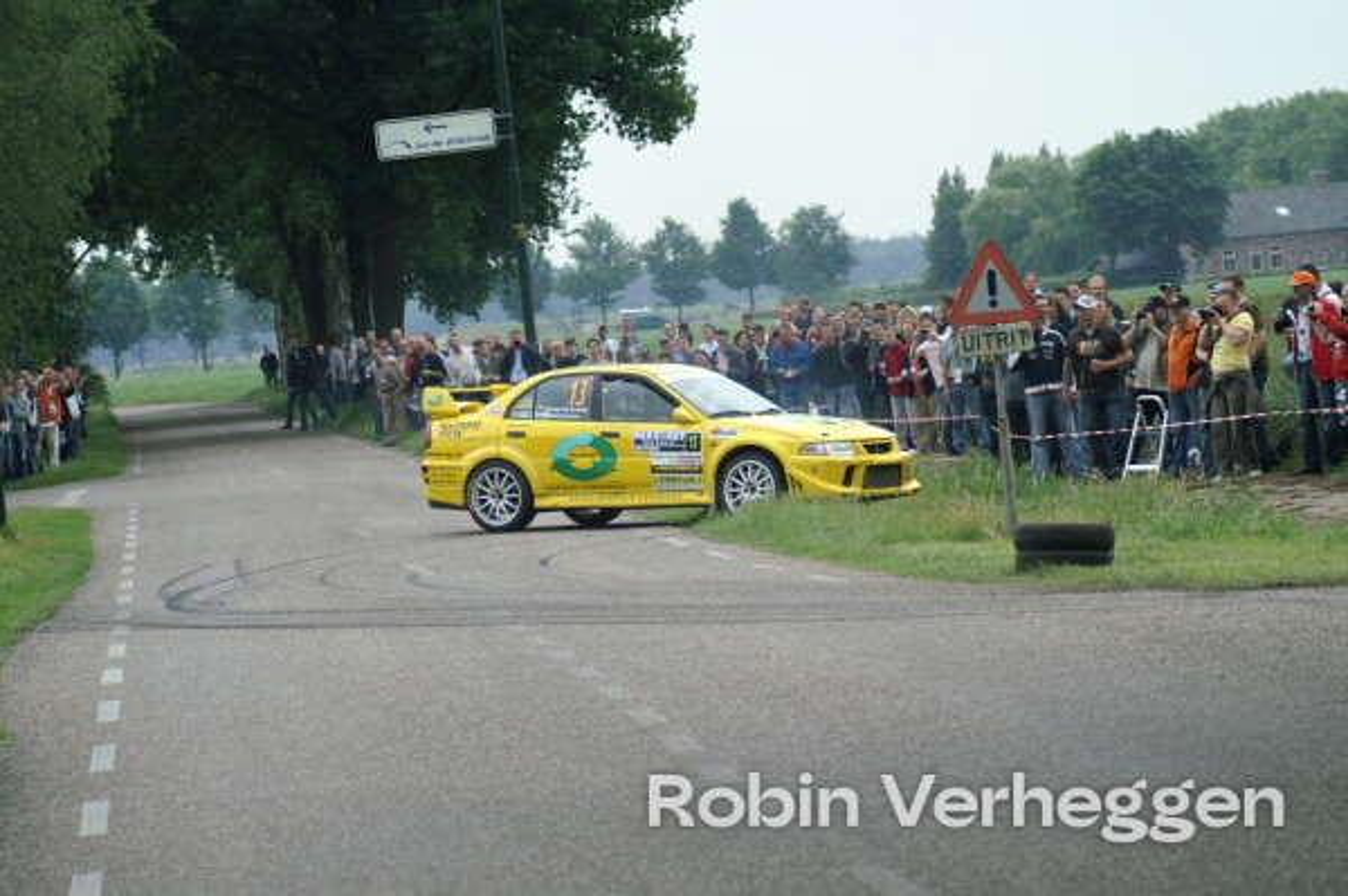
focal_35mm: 202
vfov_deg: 6.8
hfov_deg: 10.2
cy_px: 448
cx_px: 674
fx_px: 7576
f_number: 5.6
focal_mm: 135
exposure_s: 1/500
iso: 250
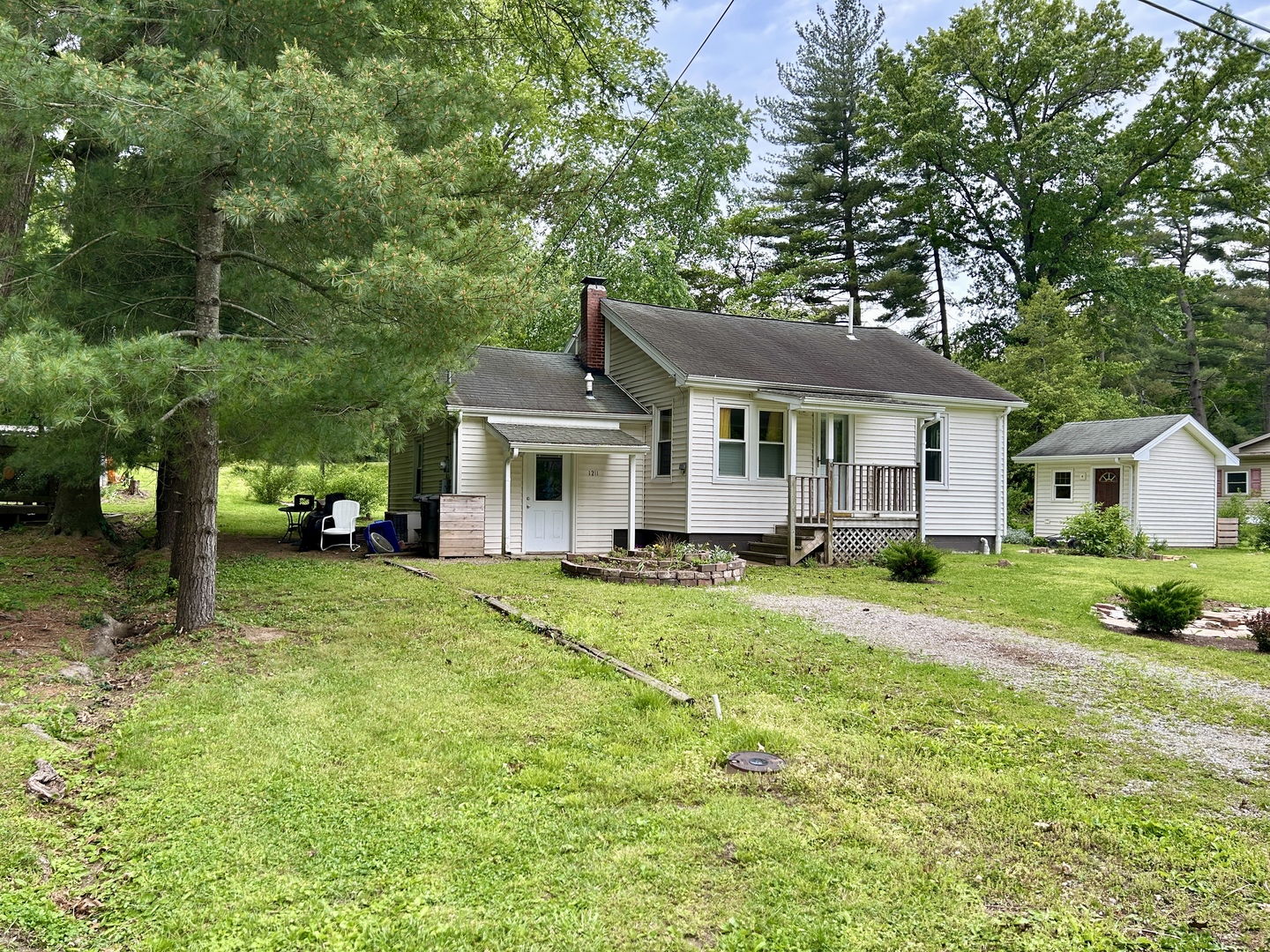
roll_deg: -0.5
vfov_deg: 53.1
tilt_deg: +1.4
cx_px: 635
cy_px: 476
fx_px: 954
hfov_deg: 67.3
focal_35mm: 26
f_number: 1.5
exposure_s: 1/300
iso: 50
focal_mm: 5.7
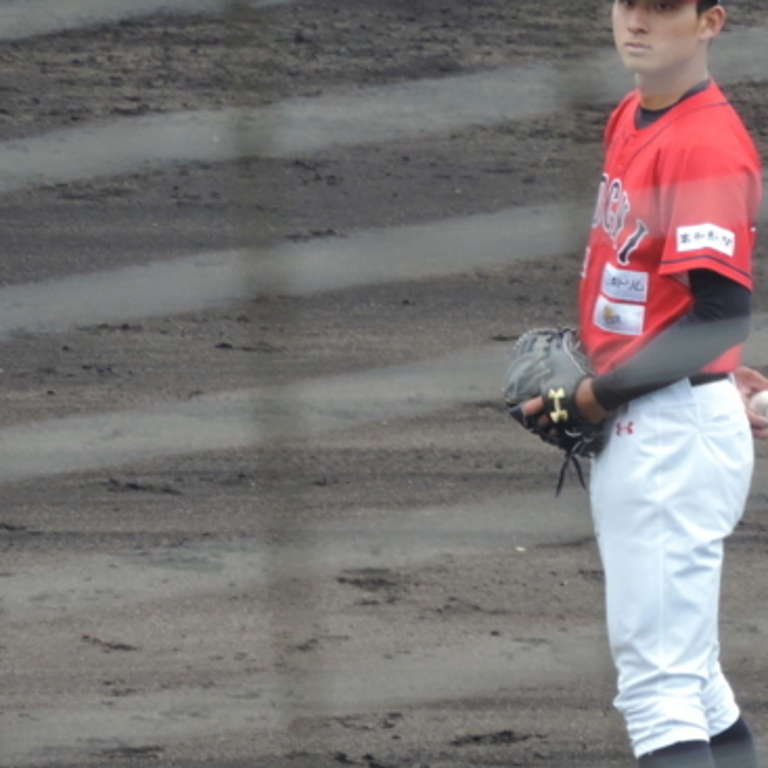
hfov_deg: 1.5
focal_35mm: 1155
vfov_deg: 1.5
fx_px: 28992
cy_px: 538
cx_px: 682
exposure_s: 1/250
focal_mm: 107
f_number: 4.9
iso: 280
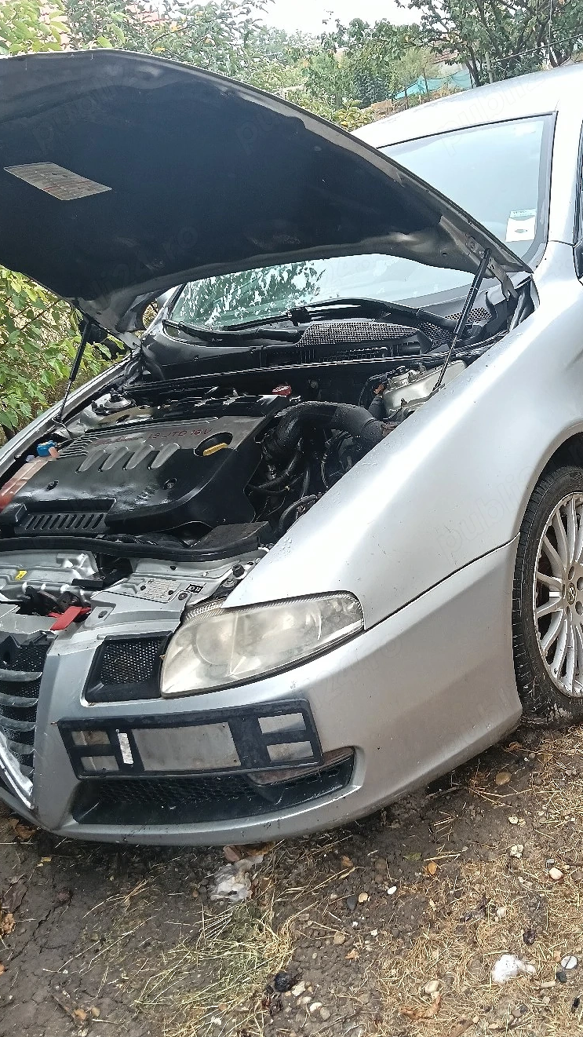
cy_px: 520
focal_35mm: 34
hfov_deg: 34.4
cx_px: 370
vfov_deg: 58.0
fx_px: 934
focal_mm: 3.98
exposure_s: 1/101
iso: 64
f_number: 1.8
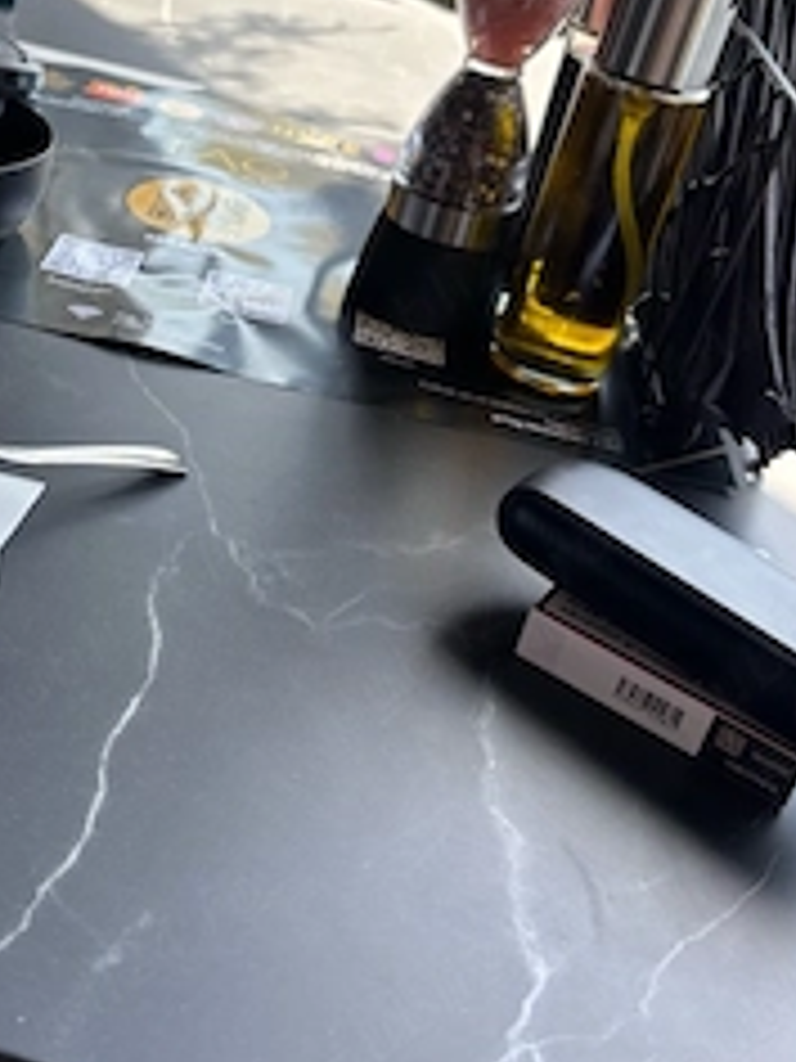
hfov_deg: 32.3
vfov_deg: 42.2
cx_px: 207
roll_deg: -11.6
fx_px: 1349
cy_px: 333
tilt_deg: -26.3
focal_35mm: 44
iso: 40
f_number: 1.6
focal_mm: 5.96
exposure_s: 1/169
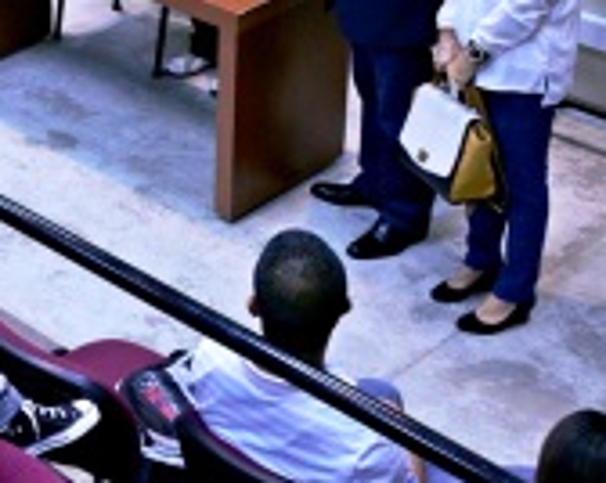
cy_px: -27
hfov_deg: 20.1
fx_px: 1612
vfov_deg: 16.6
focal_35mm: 90
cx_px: -101
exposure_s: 1/80
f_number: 4.5
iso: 2000
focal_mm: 24
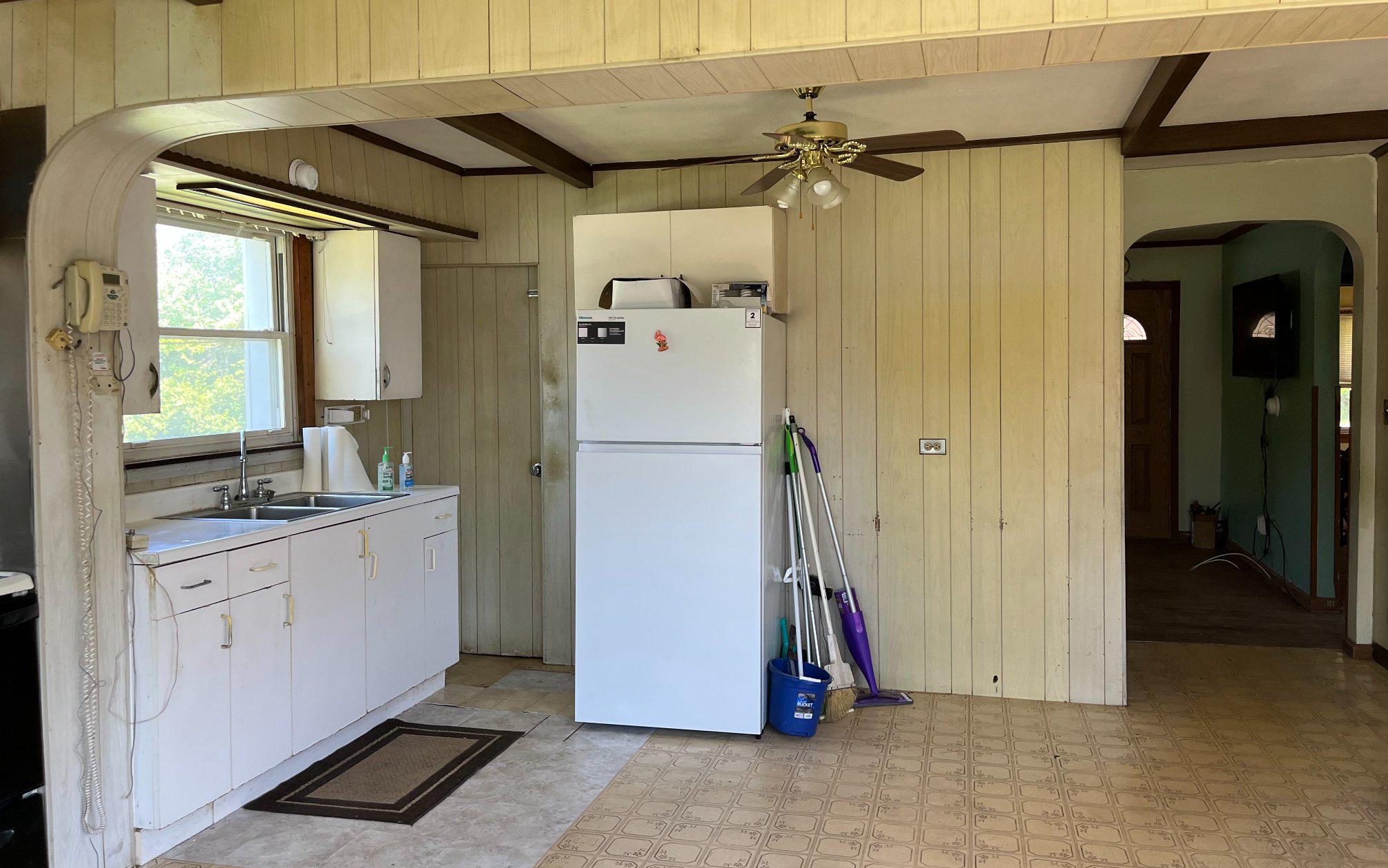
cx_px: 695
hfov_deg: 66.5
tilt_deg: -0.3
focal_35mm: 28
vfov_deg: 44.5
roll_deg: +0.5
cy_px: 396
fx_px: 1059
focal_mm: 5.1
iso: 80
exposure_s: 1/121
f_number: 1.6
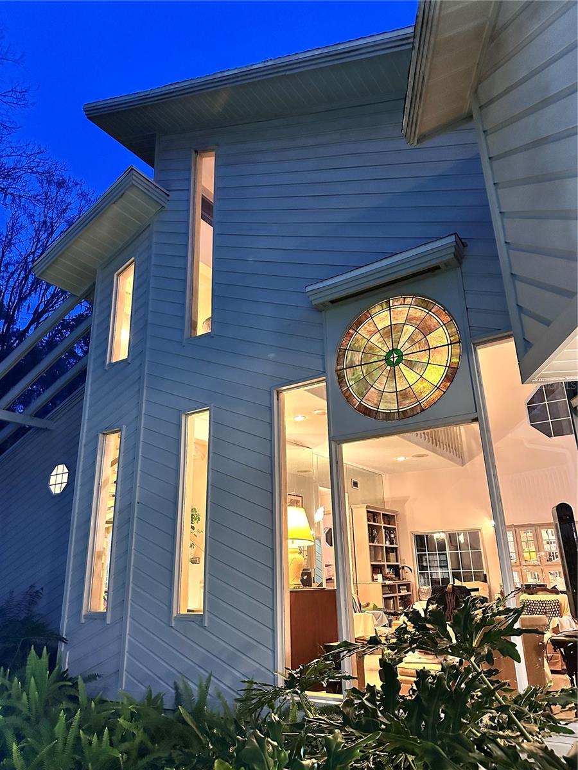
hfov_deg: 56.8
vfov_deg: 71.6
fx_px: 534
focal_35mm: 24
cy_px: 385
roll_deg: +0.9
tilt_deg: +19.3
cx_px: 289
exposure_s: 1/40
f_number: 1.78
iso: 800
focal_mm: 6.86
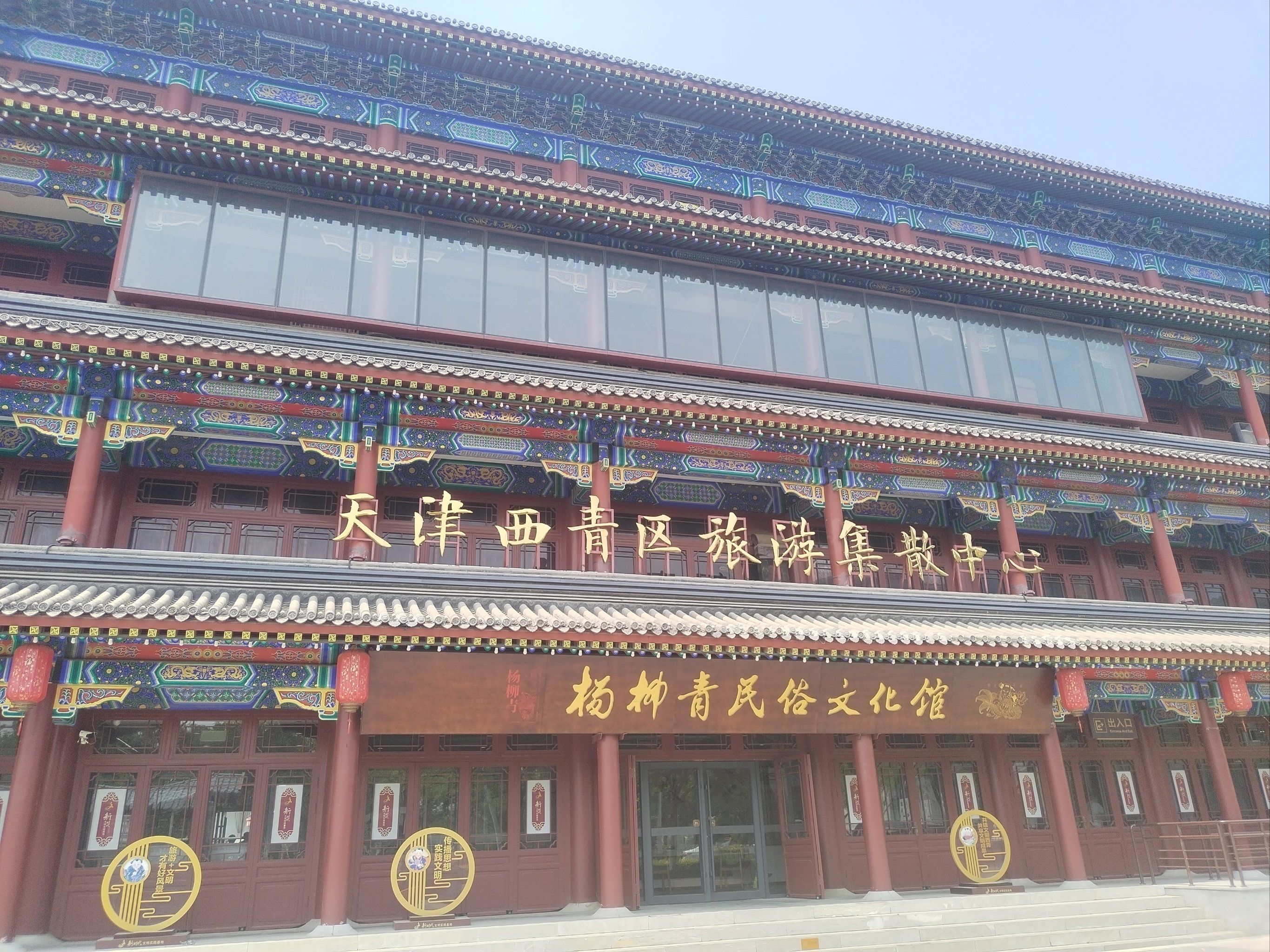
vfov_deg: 53.1
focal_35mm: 26
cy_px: 476
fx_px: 954
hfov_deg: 67.3
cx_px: 635
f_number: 1.8
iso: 100
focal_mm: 4.75
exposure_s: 1/625
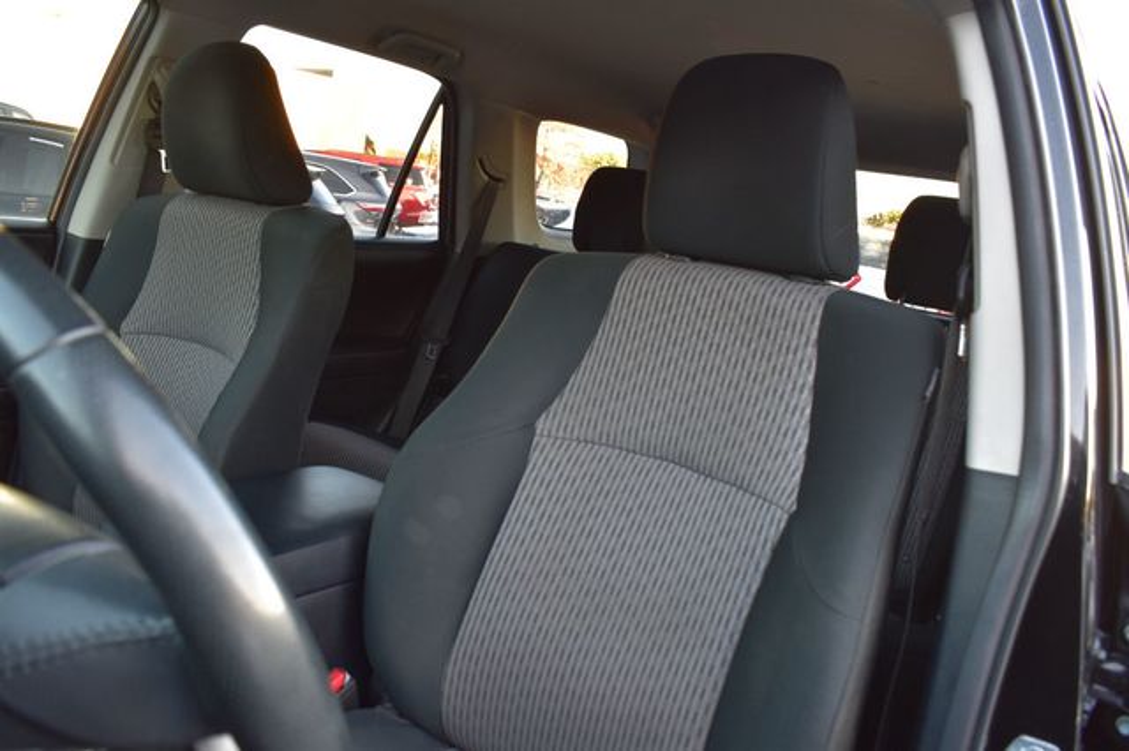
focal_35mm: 30
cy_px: 376
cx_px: 564
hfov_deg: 62.0
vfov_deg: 43.6
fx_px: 940
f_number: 6.3
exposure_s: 1/20
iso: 400
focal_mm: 20
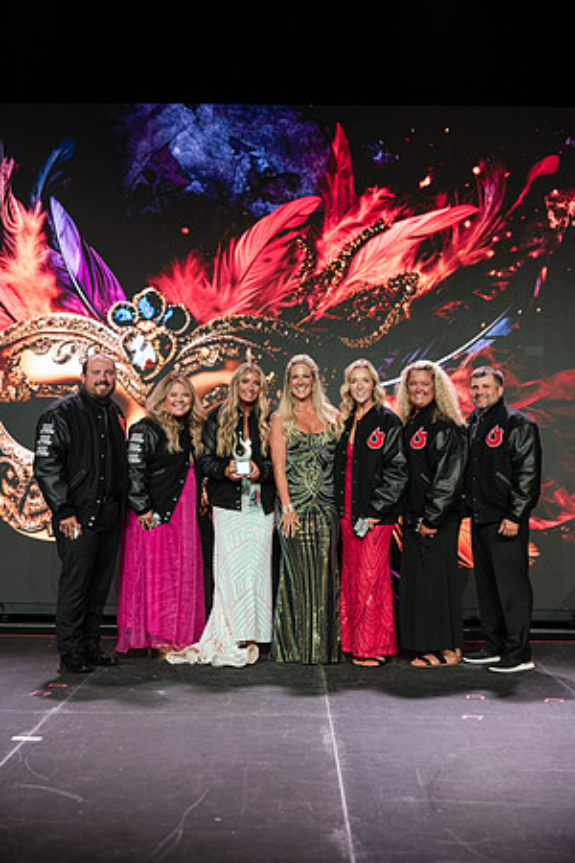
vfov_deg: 39.6
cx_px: 288
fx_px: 1198
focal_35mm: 50
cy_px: 432
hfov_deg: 27.0
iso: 800
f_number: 2.8
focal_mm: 50
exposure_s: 1/160
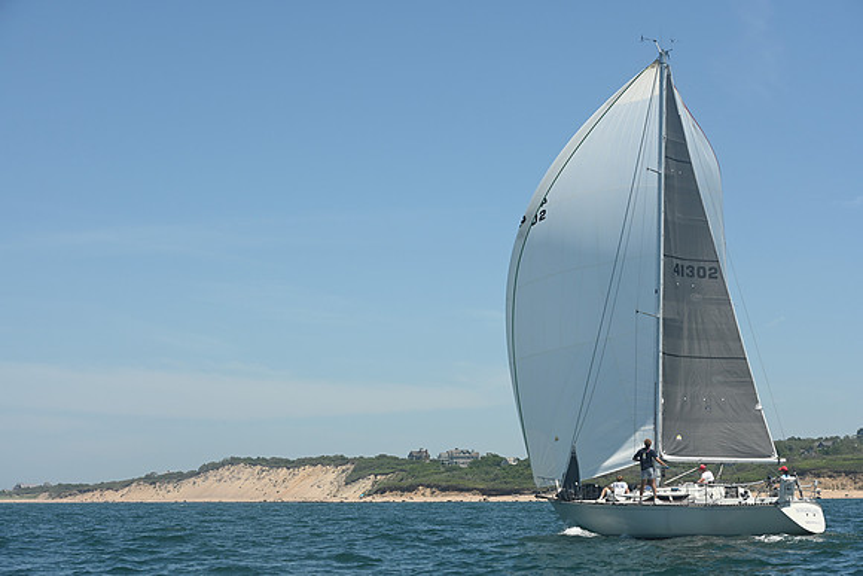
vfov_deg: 19.5
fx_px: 1678
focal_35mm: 70
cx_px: 432
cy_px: 288
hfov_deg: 28.8
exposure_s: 1/1000
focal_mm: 70
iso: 320
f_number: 8
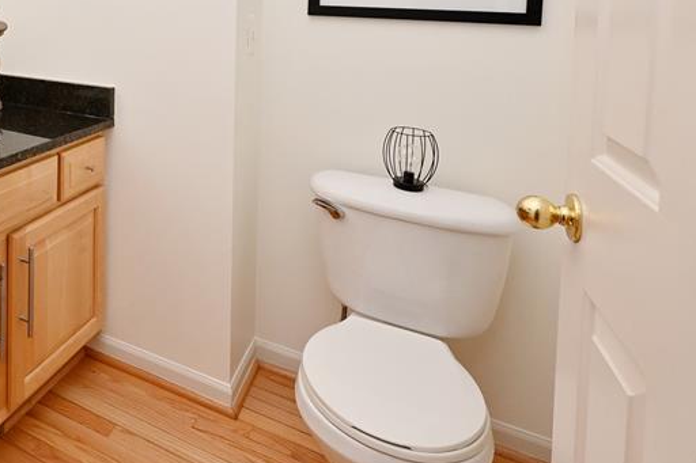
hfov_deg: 56.5
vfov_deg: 43.3
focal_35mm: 28
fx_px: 541
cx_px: 69
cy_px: 67
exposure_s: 1/60
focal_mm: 14
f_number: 13
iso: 800
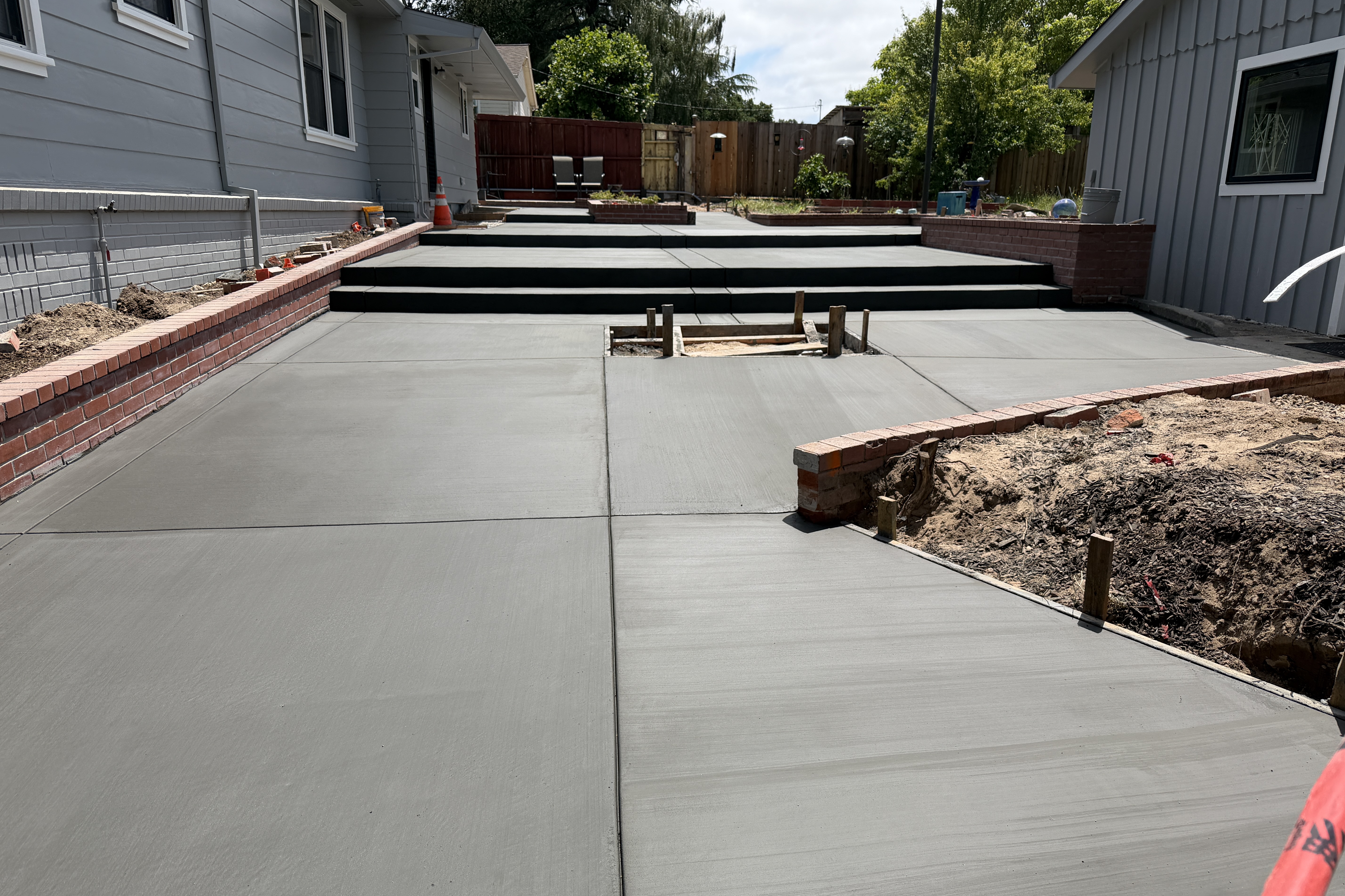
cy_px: 464
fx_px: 934
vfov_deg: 51.3
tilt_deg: -15.1
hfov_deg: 71.5
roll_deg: -0.1
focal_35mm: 25
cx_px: 673
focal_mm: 6.76
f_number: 1.78
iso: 80
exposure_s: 1/5714
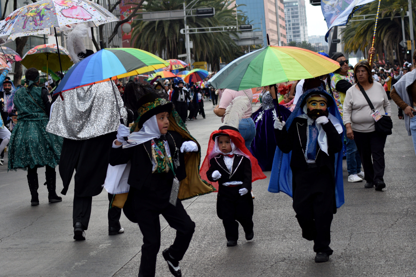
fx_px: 1213
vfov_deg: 13.0
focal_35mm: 105
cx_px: 208
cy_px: 138
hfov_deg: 19.5
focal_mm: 70
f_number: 5.6
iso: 400
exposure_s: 1/500
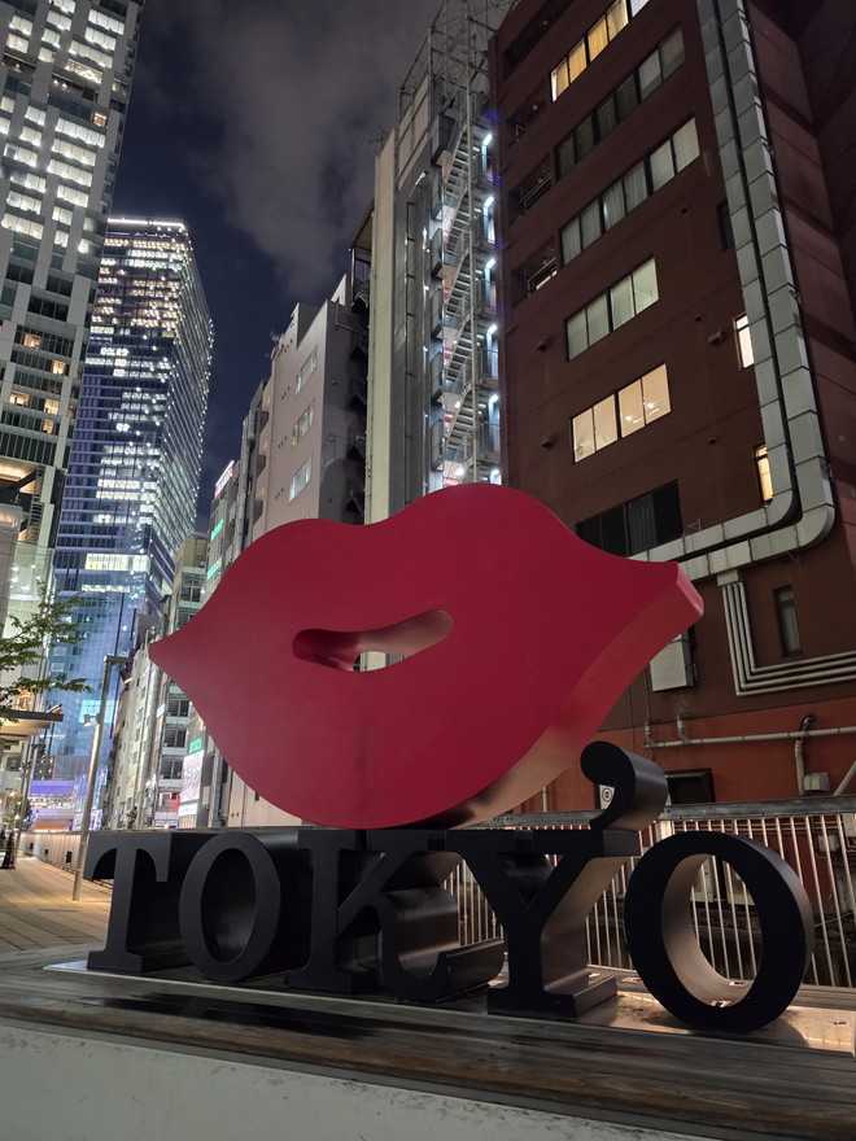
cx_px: 428
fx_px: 758
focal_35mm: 23
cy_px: 570
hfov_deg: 58.9
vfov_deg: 73.9
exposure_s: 1/25
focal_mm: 6.5
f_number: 1.4
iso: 1000
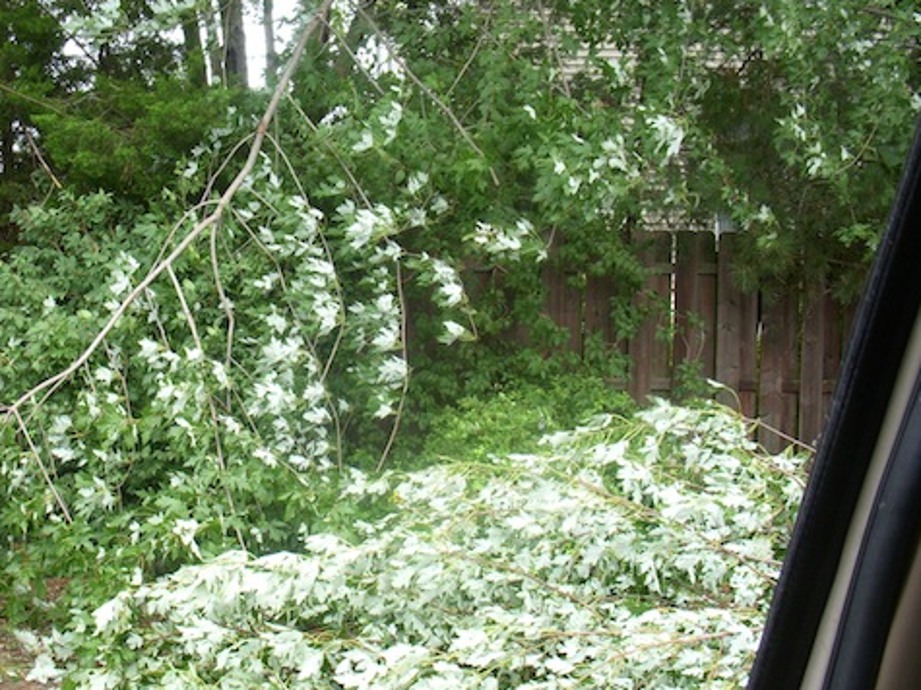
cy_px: 370
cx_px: 343
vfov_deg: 30.2
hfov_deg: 39.4
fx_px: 1277
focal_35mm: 48
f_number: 3.3
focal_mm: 6.3
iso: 100
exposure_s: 1/60
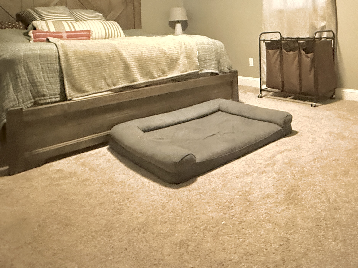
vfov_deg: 43.3
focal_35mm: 30
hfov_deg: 58.5
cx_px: 241
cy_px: 34
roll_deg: +1.0
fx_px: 310
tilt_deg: +2.2
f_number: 2.2
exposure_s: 1/40
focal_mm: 2.22
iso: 1000
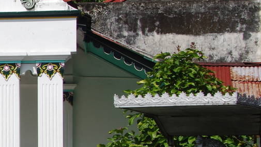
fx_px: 1654
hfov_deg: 8.7
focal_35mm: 239
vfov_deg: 5.1
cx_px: -170
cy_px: 122
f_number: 8
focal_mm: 40
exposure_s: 1/400
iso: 100
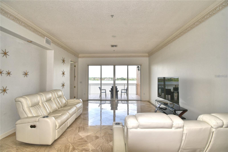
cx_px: 114
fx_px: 95
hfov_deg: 100.4
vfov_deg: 77.3
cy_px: 76
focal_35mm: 15
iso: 100
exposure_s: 1/250
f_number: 6.3
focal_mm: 10
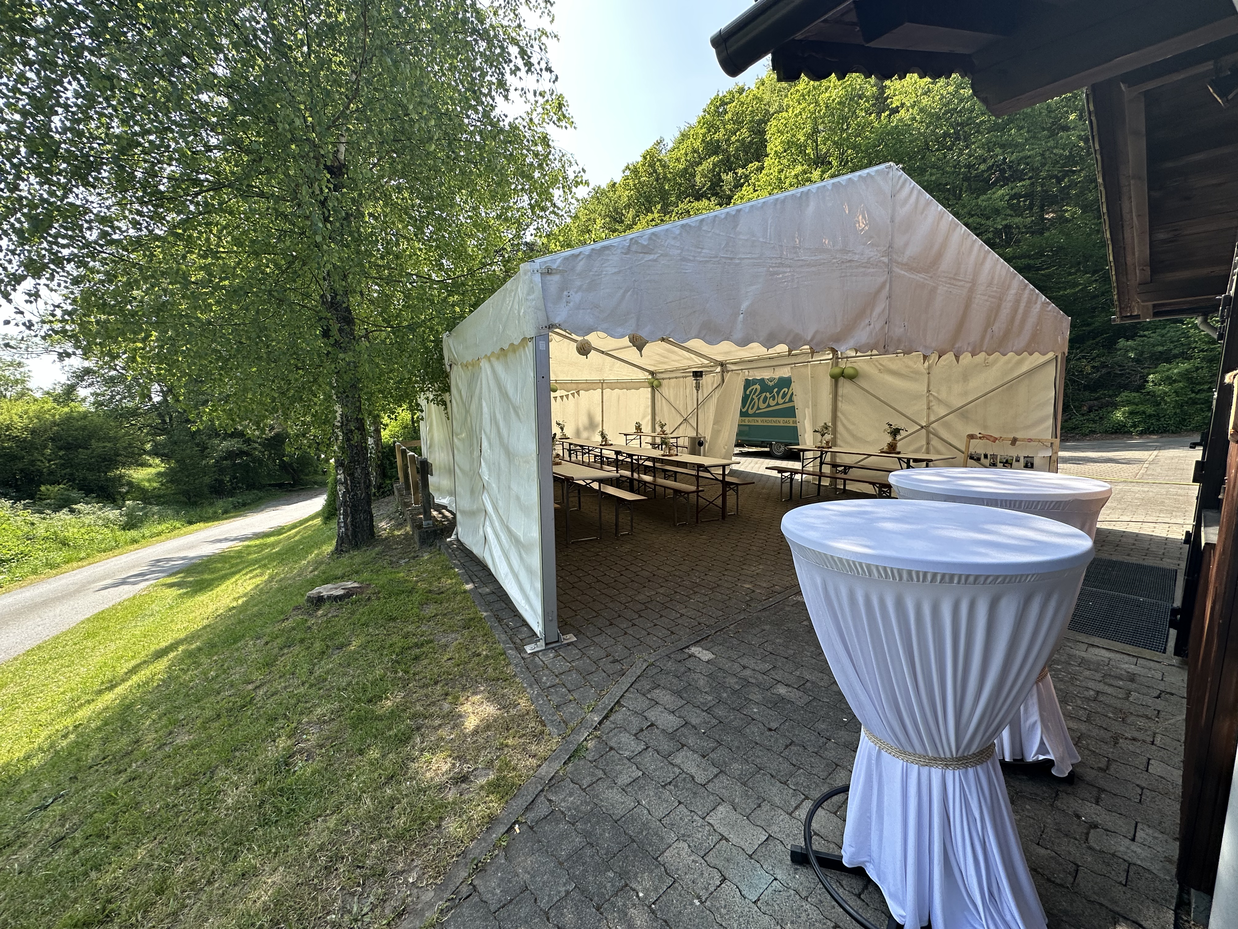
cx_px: 619
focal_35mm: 14
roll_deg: +1.5
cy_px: 464
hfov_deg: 102.1
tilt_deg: -8.6
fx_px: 501
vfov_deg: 85.7
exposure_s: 1/535
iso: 40
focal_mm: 2.22
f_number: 2.2
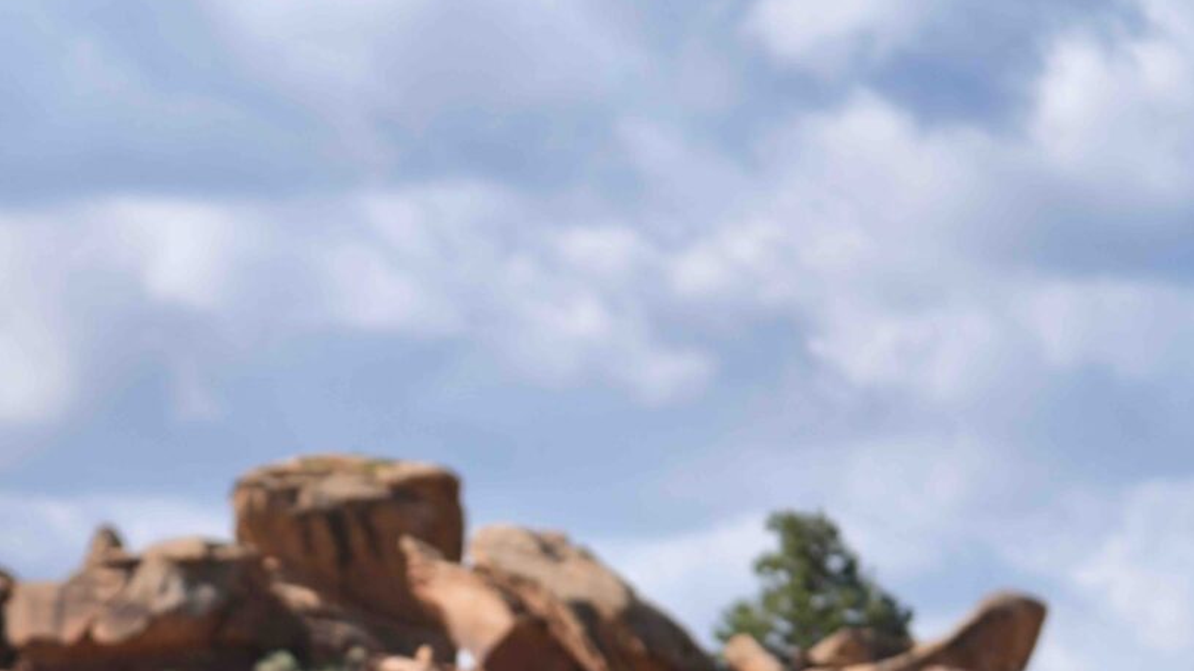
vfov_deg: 3.3
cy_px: 1245
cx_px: -190
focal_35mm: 371
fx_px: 11742
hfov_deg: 5.8
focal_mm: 112
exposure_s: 1/2000
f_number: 3.2
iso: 100
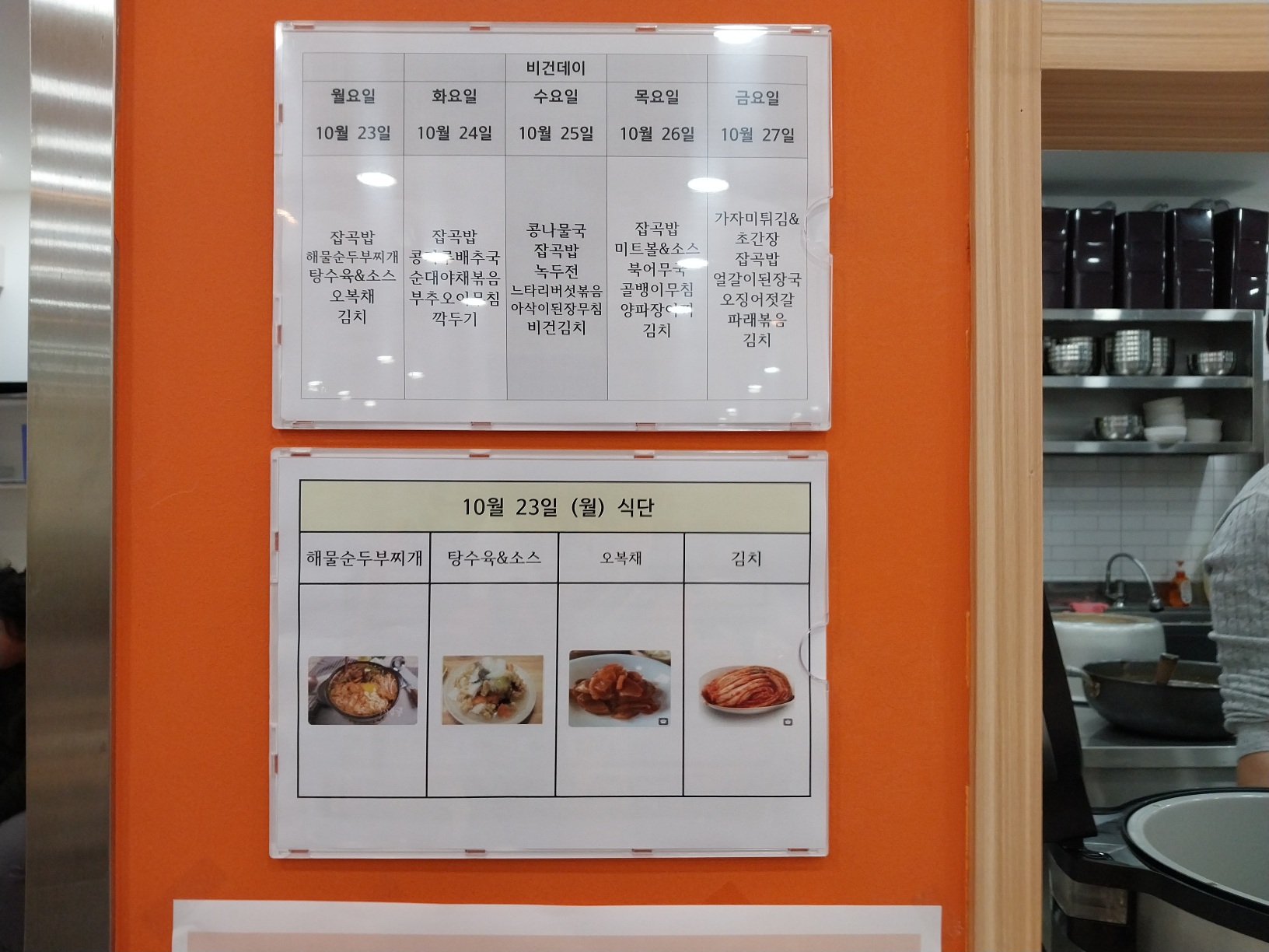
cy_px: 476
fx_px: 953
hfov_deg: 67.3
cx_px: 634
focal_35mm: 26
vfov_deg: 53.1
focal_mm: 4
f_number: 1.8
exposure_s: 1/60.2
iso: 100
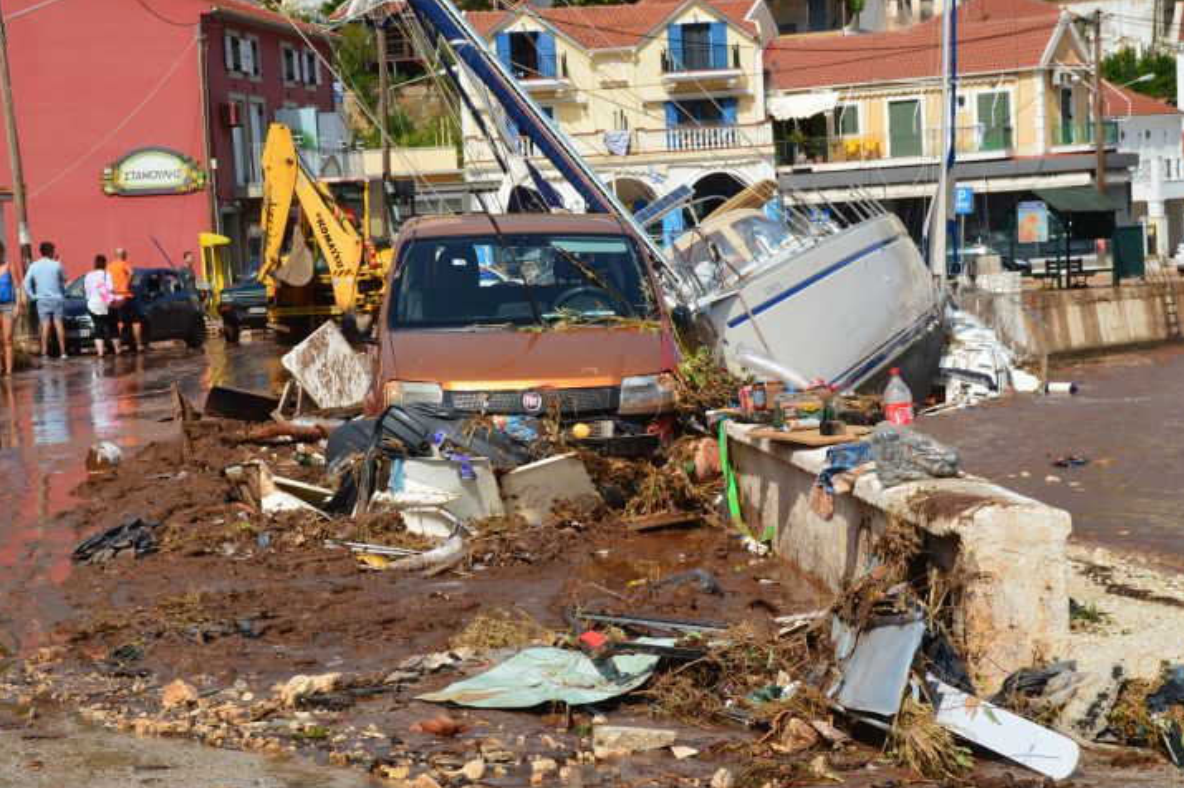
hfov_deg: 19.6
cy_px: 384
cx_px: 594
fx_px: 3419
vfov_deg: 13.2
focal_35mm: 104
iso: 250
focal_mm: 62
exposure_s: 1/500
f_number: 11
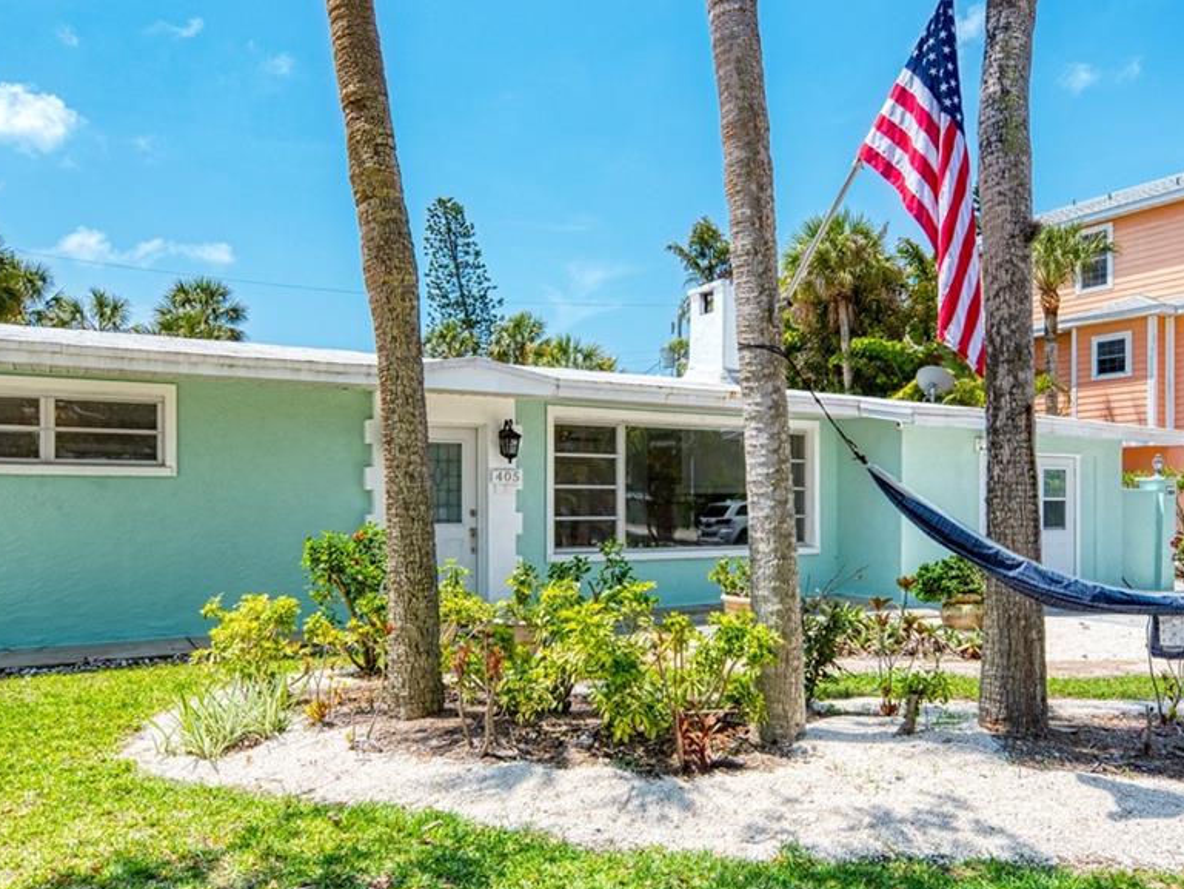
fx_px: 1026
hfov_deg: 59.9
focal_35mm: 30
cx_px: 647
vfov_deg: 46.7
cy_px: 489
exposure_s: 1/3200
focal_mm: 15
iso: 160
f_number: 7.1
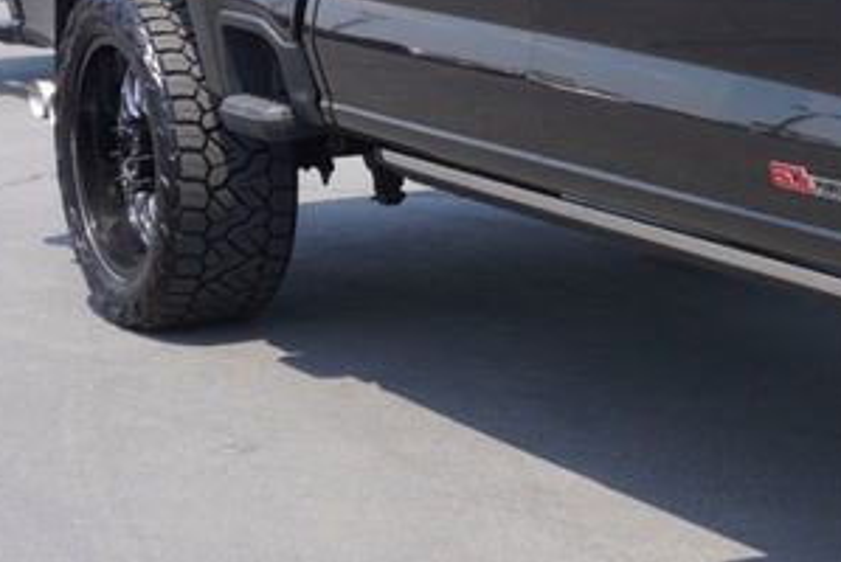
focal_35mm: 113
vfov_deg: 12.1
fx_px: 2642
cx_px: 1195
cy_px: 155
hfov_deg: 16.7
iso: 100
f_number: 7.1
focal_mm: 22
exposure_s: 1/160
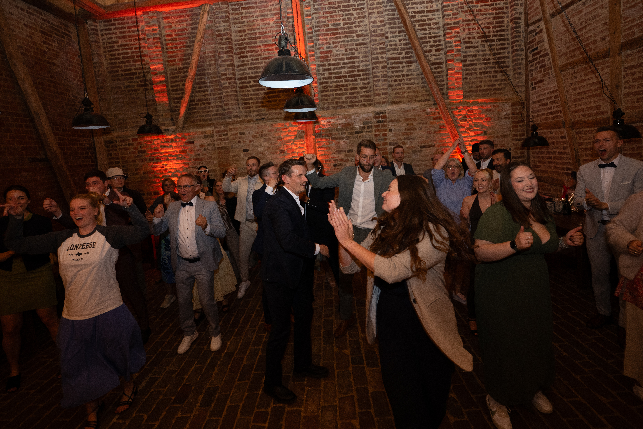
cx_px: 320
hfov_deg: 93.3
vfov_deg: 70.1
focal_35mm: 17
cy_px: 184
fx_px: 304
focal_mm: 14
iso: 1000
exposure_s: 1/80
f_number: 3.2
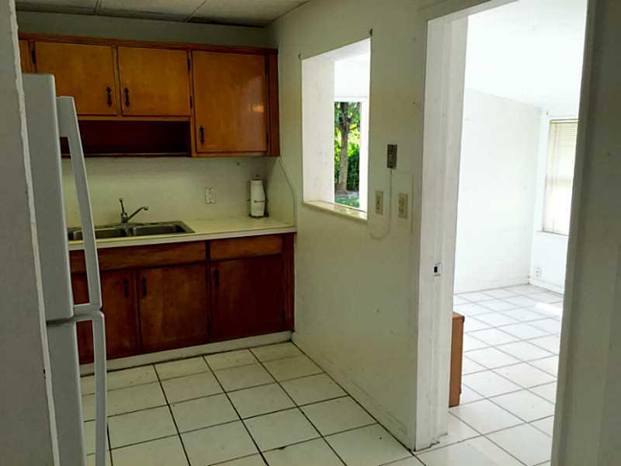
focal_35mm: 29
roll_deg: +0.0
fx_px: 520
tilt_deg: -10.9
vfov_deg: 48.2
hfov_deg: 61.7
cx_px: 310
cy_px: 233
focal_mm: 4.15
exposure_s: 1/176
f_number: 2.2
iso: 32
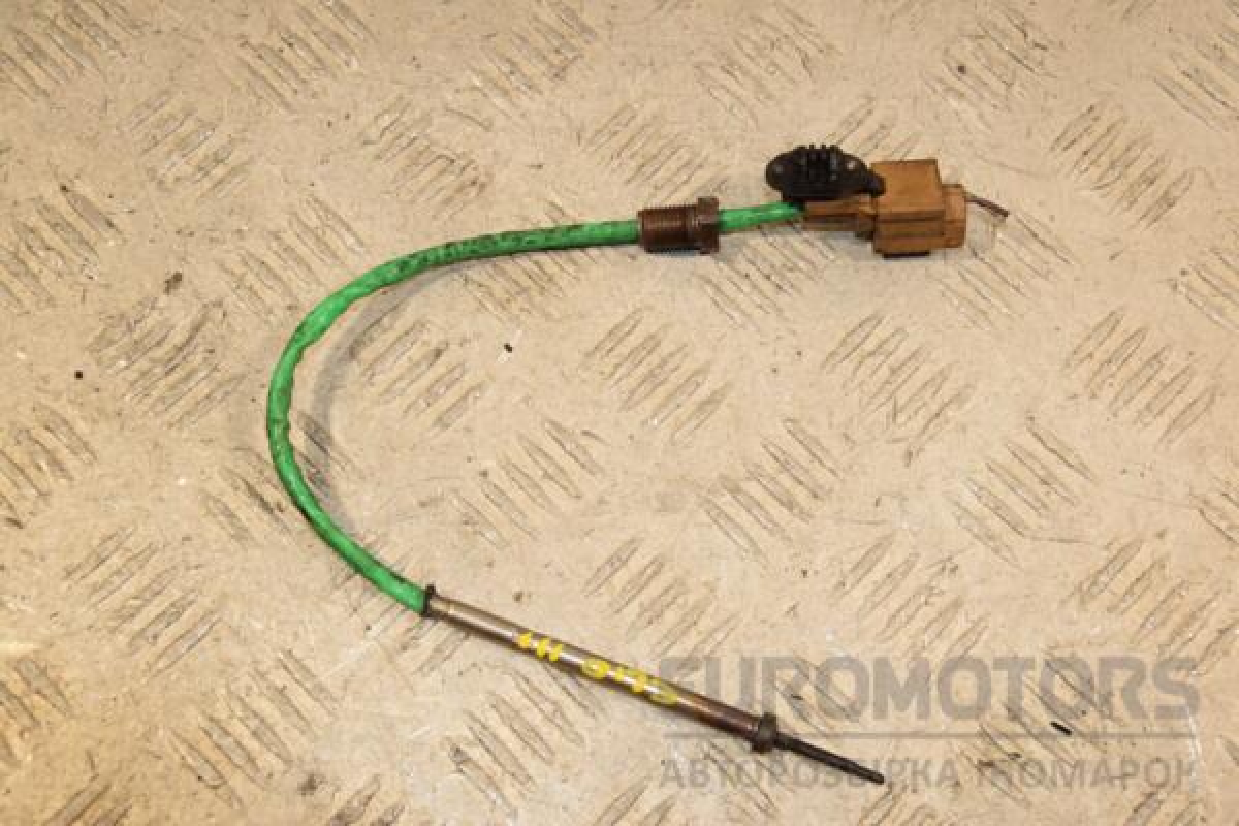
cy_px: 413
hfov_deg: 38.9
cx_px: 620
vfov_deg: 26.5
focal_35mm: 51
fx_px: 1755
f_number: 9
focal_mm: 34
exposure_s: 1/200
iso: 800
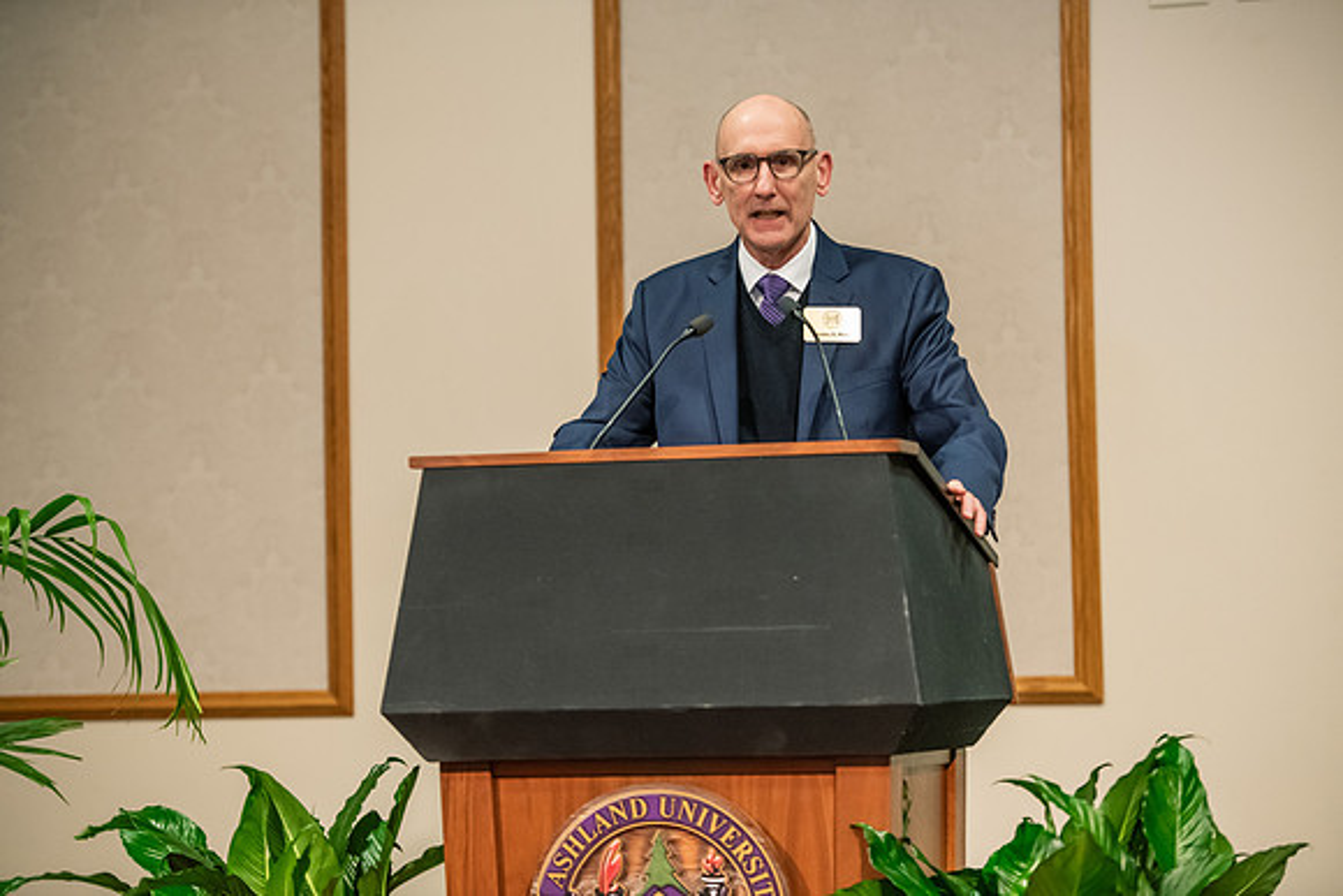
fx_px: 4328
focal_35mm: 116
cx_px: 672
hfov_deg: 17.6
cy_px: 448
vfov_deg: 11.8
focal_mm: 116
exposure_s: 1/160
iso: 2500
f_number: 3.2
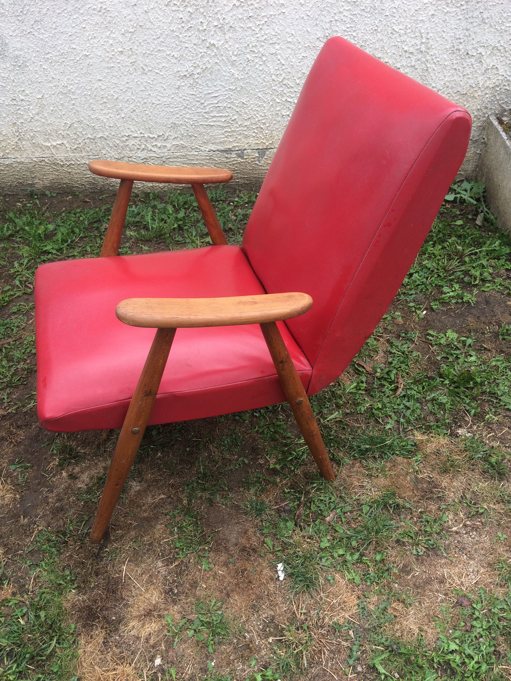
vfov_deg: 61.7
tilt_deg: -41.4
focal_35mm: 29
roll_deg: +5.4
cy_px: 340
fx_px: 571
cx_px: 256
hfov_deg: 48.2
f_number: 2.2
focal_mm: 4.15
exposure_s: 1/108
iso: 32
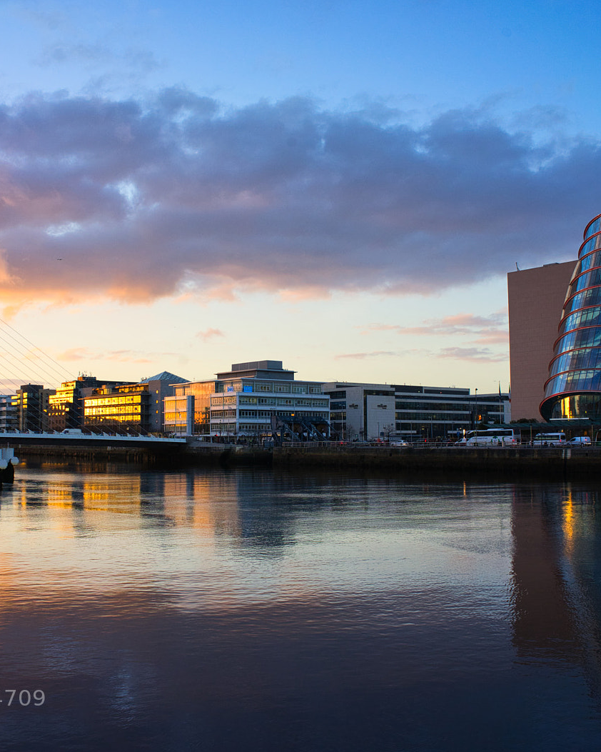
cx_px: 243
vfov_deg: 45.8
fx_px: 890
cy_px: 371
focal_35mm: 40
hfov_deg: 37.2
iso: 320
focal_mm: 28
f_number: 10
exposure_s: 1/50
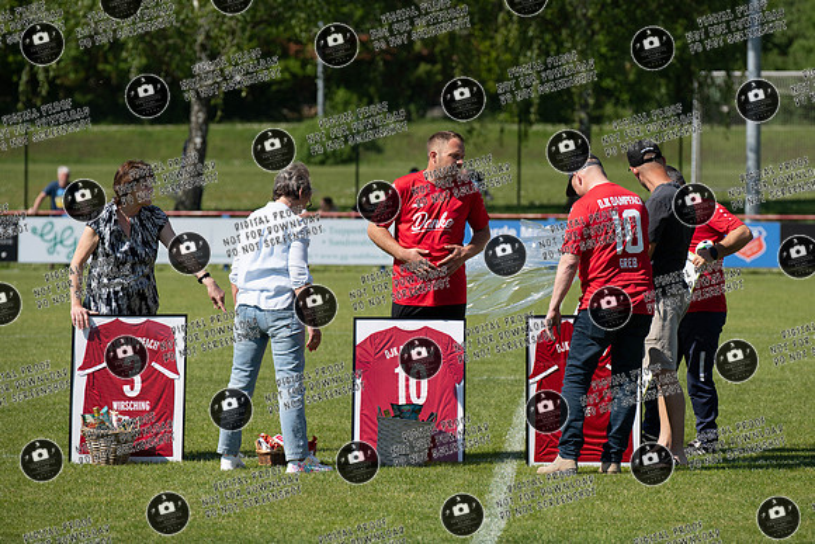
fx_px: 4321
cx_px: 466
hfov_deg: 10.8
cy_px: 235
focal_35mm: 191
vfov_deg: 7.2
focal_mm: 160
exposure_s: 1/1000
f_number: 4
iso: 90
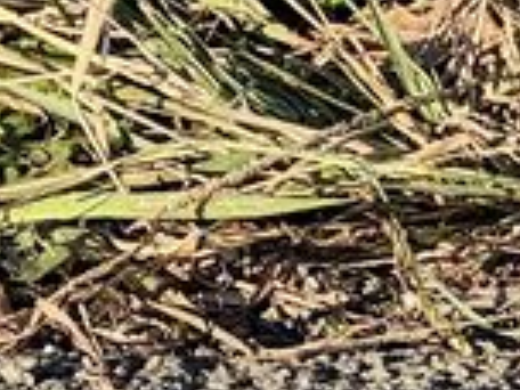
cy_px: -1006
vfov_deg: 2.5
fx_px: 8773
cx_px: -503
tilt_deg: -10.8
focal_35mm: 584
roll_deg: +0.6
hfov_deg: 3.4
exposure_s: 1/253
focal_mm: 9
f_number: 2.8
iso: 25
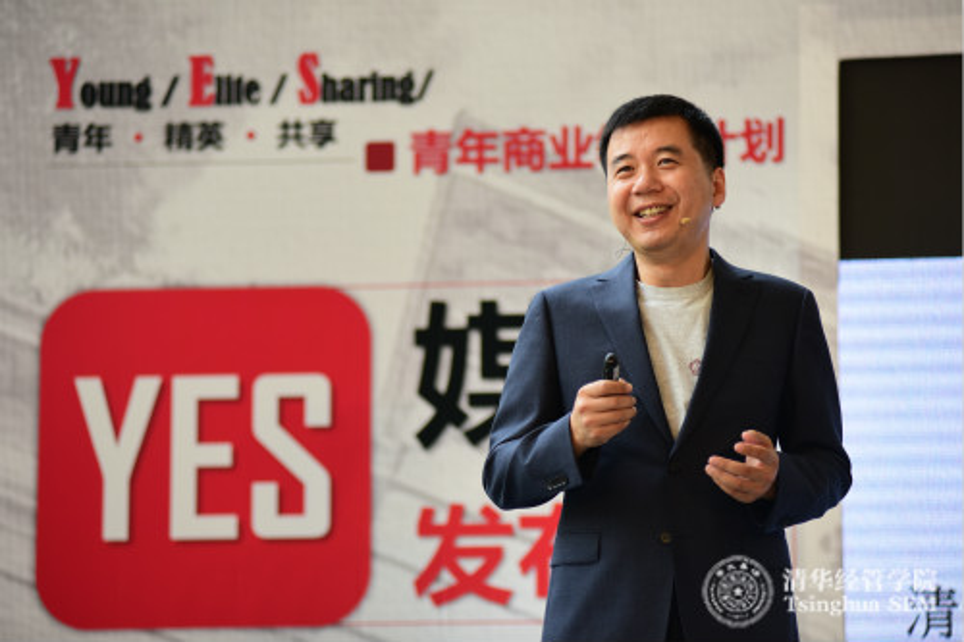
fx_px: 3346
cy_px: 321
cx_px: 482
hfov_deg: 16.4
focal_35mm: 125
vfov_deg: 11.0
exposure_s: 1/800
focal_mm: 125
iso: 800
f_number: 2.8
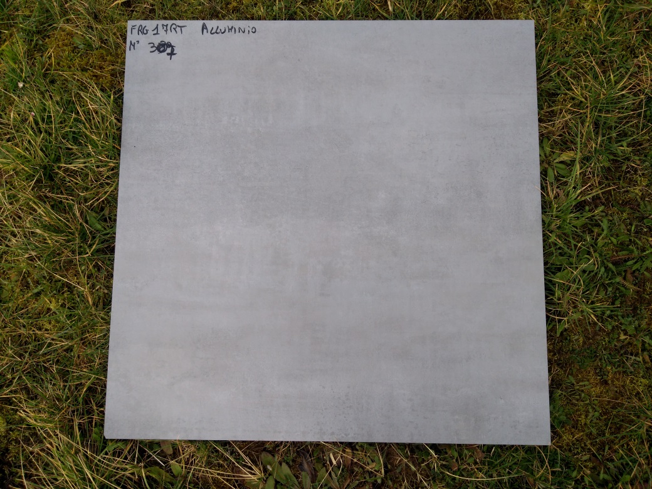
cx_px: 326
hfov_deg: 79.0
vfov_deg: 63.4
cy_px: 244
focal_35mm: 21
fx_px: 396
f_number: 2
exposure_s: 1/250
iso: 100
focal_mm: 3.59
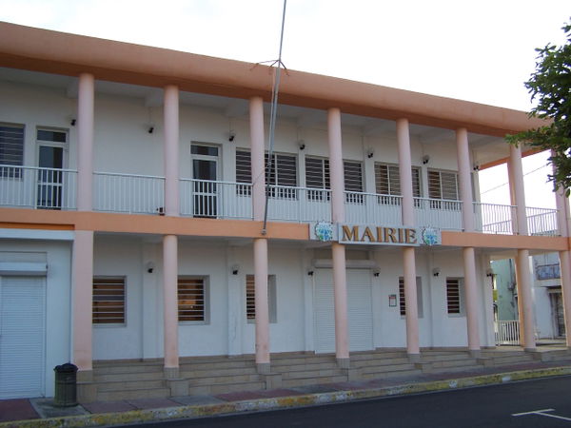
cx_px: 286
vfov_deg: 37.7
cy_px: 214
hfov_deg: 49.0
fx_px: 627
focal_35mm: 38
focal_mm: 6.3
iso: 80
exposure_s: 1/350
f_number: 2.8
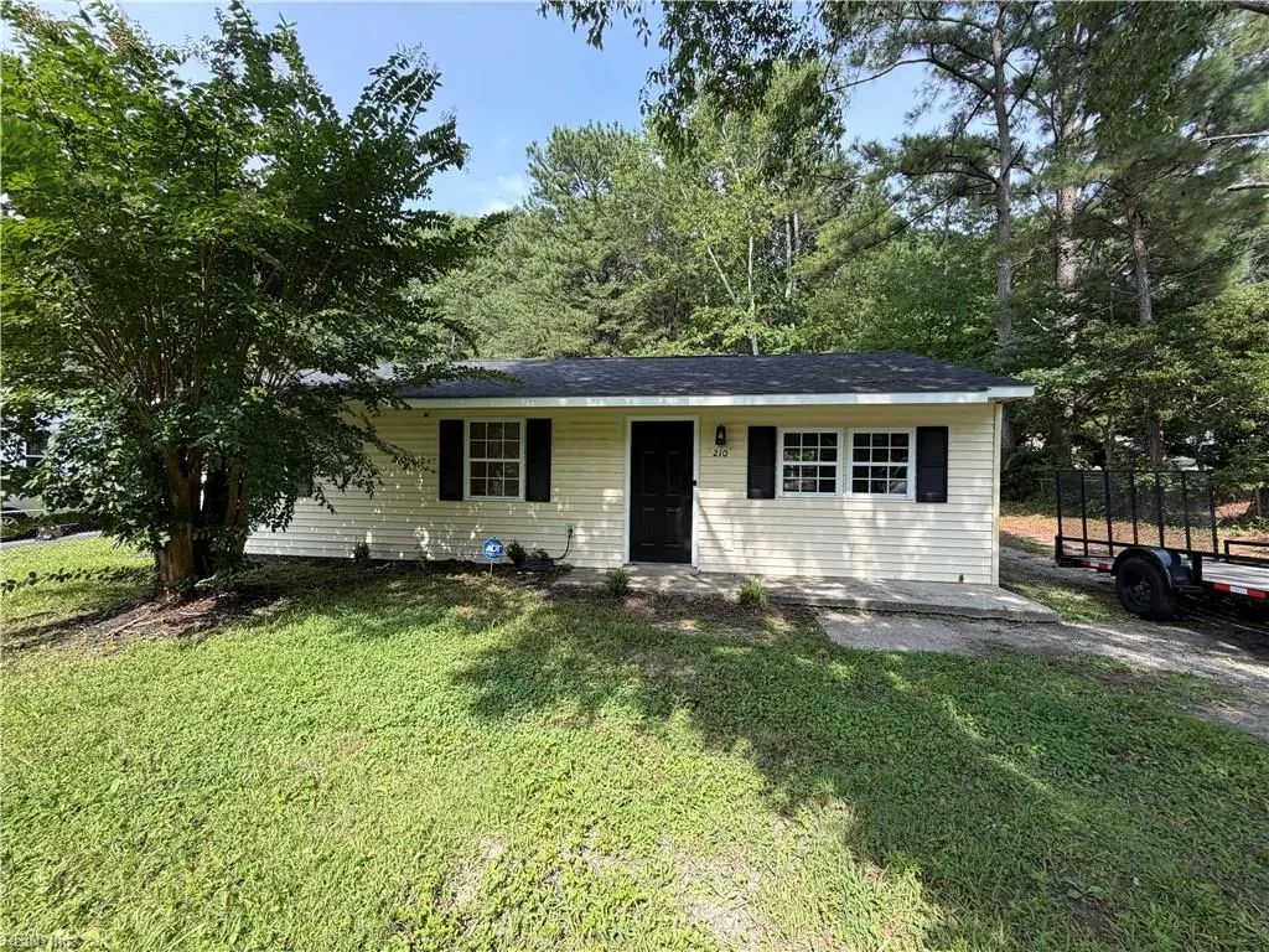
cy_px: 476
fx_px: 513
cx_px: 634
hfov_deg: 102.1
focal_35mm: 14
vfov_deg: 85.7
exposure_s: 1/502
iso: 50
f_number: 2.2
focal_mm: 2.22
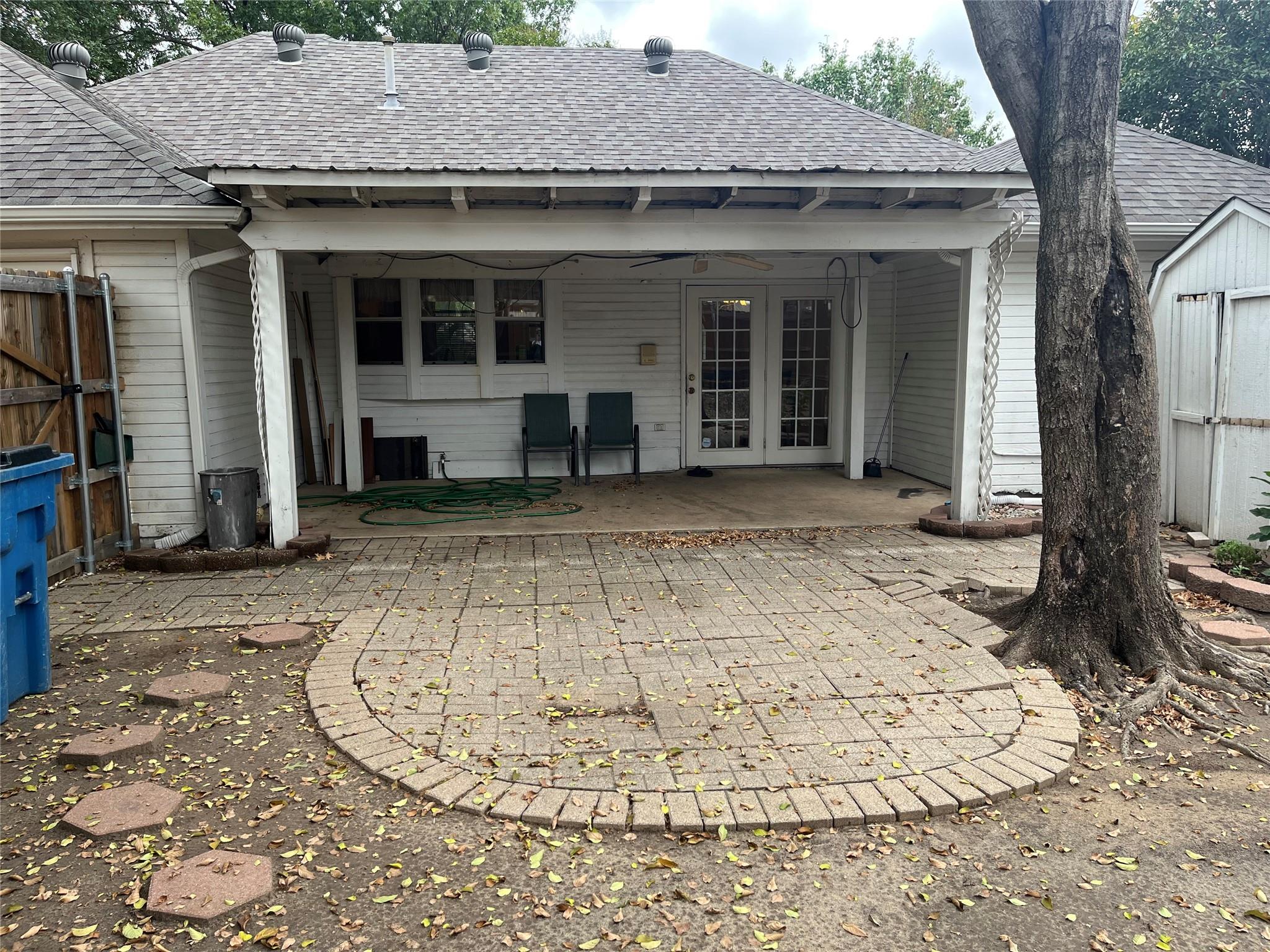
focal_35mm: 26
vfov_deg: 53.1
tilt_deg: -7.5
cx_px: 635
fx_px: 954
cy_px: 476
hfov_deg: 67.3
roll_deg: +0.9
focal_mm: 5.1
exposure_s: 1/195
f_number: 1.6
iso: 40
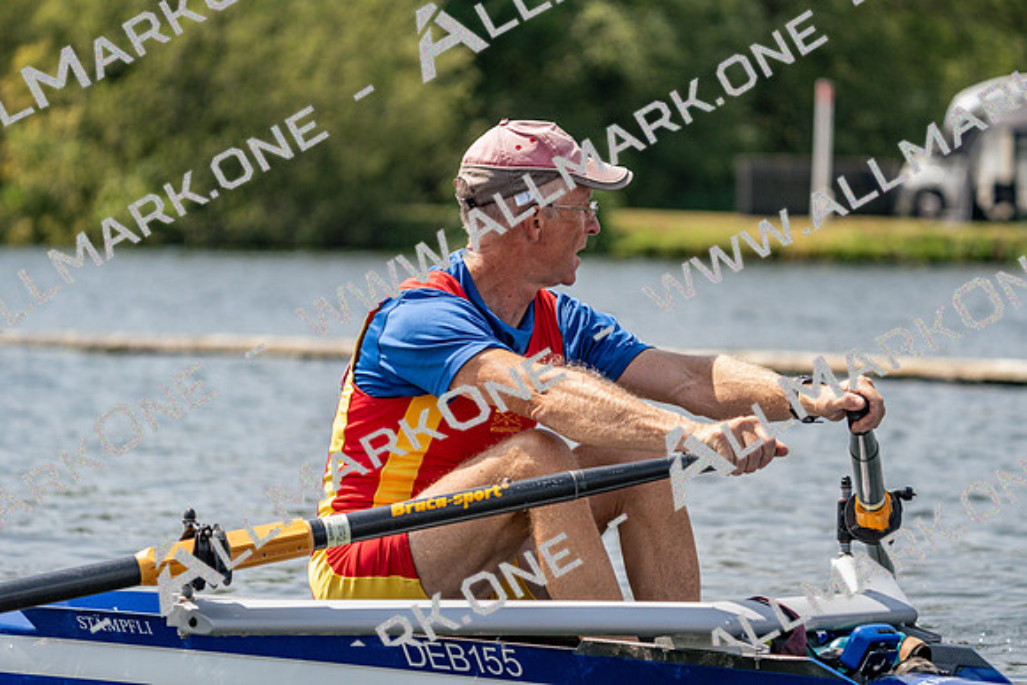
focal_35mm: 200
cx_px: 514
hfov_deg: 10.3
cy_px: 342
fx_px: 5707
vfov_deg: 6.9
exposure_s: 1/1600
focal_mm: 200
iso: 200
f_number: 5.6
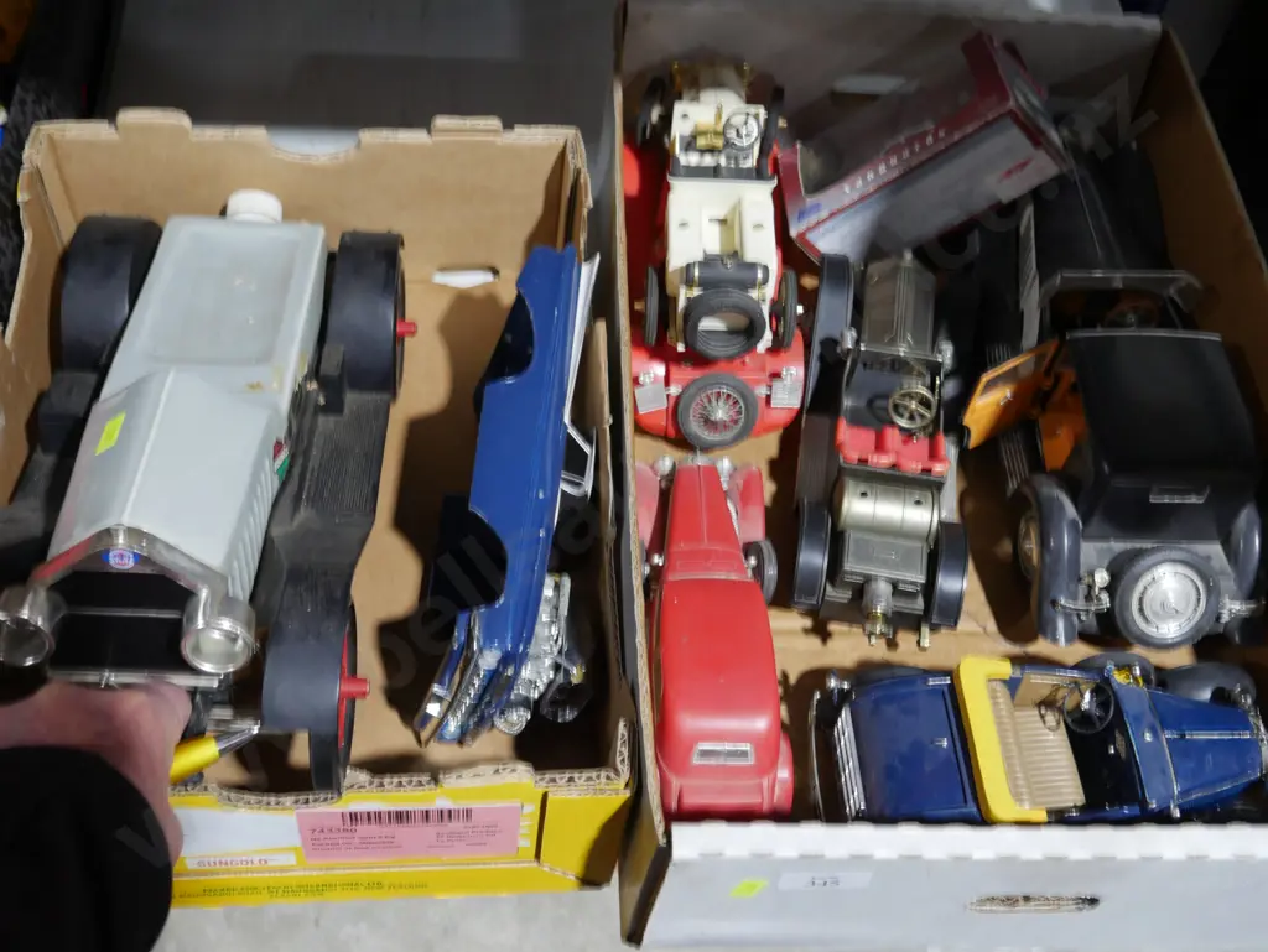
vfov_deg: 36.0
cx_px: 634
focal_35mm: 40
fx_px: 1466
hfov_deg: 46.8
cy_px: 476
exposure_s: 1/60
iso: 800
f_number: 4.5
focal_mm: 20
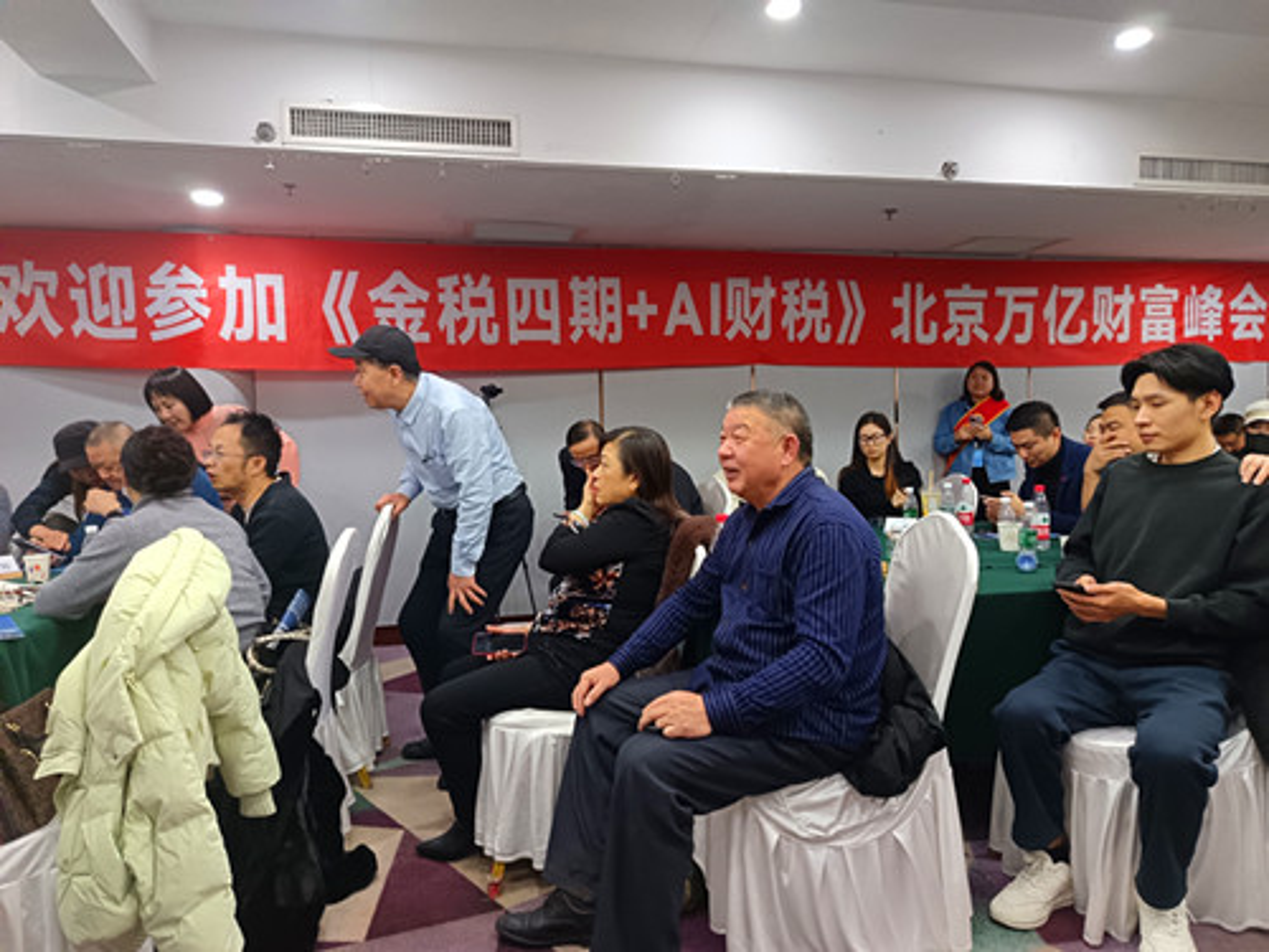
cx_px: 634
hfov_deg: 71.6
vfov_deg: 56.8
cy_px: 476
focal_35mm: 24
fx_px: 880
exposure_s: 1/100
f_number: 1.75
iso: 3611
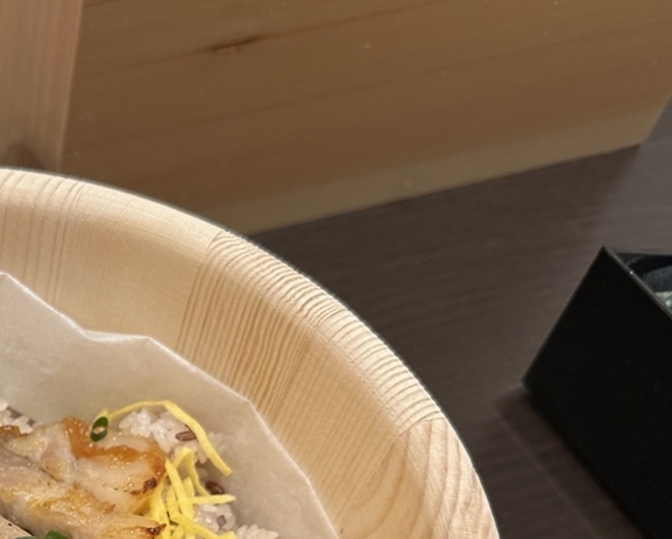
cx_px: -71
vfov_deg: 24.7
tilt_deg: -56.6
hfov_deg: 29.6
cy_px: 607
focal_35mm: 57
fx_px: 1134
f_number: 1.78
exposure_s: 1/50
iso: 125
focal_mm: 6.86
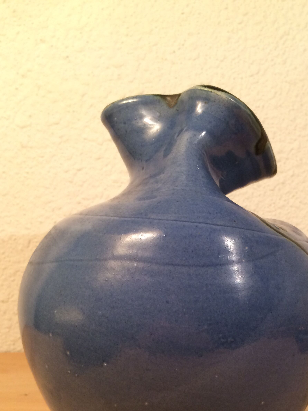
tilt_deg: -11.8
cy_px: 282
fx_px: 474
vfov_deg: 45.9
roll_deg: +1.3
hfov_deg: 35.7
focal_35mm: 40
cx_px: 195
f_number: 2.2
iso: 80
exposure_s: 1/33
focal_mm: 4.15
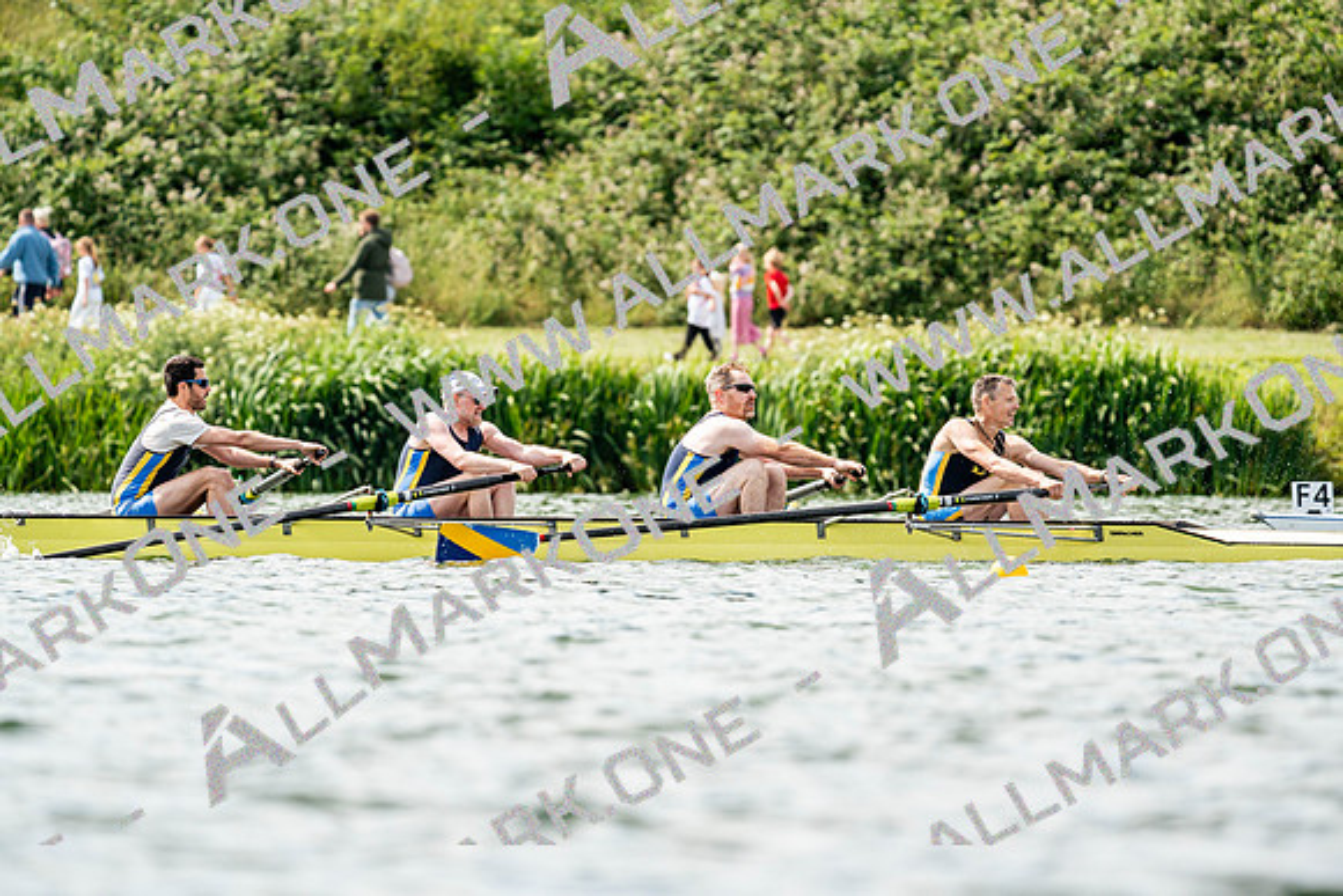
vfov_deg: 3.8
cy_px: 448
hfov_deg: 5.7
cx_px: 672
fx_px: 13507
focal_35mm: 362
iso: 400
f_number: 6.3
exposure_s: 1/2000
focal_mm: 362
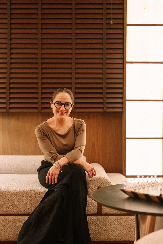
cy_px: 122
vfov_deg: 39.6
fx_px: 339
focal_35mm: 50
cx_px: 82
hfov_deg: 27.0
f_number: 1.8
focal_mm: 50
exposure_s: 1/100
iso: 1600
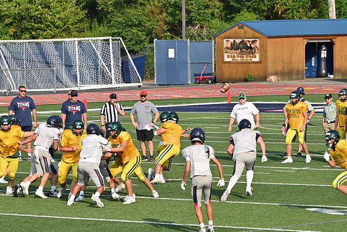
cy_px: 113
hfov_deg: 7.8
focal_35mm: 263
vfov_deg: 5.2
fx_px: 2536
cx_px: 172
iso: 100
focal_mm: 170
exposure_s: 1/640
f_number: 5.6
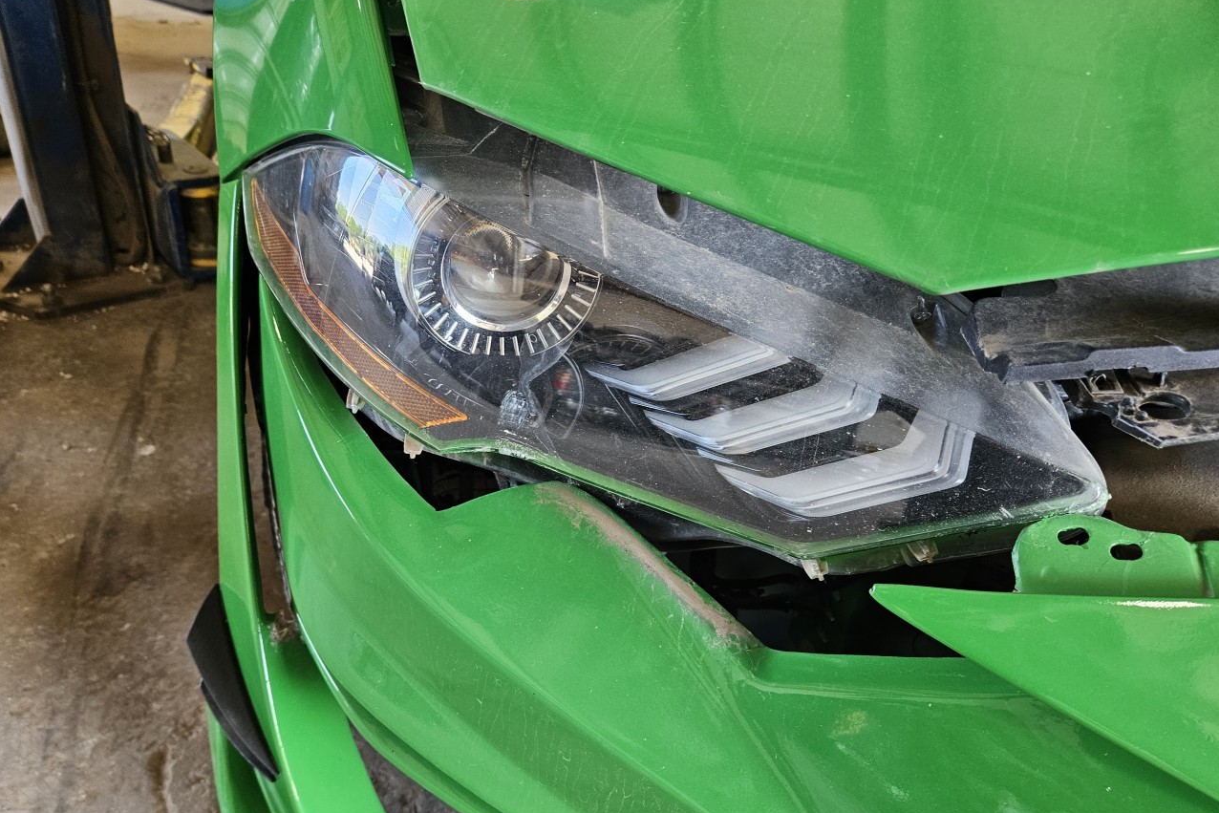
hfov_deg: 73.7
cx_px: 610
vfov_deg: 53.1
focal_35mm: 24
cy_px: 435
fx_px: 813
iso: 250
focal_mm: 5.4
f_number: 1.8
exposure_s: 1/120
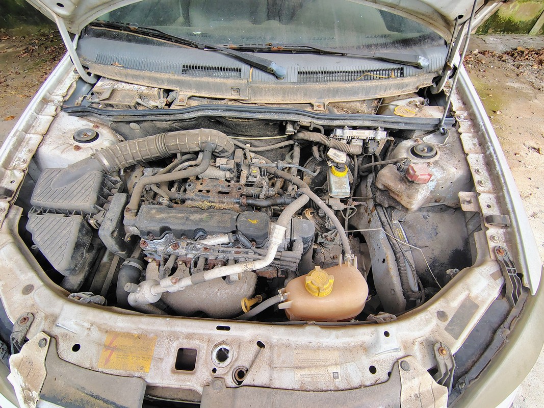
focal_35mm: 16
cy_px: 204
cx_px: 272
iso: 349
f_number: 2.2
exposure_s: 1/60
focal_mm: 2.13
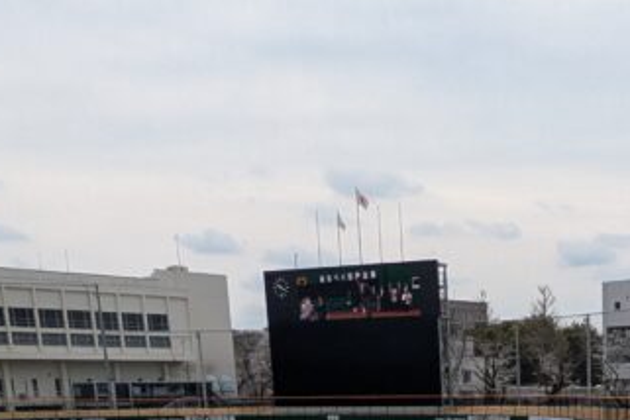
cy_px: 611
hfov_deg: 32.7
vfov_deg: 20.4
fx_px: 1015
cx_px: 569
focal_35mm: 58
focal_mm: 1.83
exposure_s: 1/2237
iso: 52
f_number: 2.2
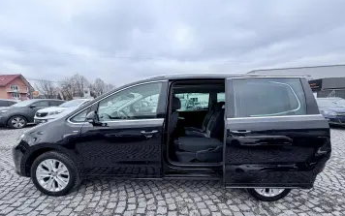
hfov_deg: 101.4
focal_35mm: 15
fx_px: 141
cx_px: 173
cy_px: 121
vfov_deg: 74.6
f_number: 2.2
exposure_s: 1/751
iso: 40
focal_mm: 2.22
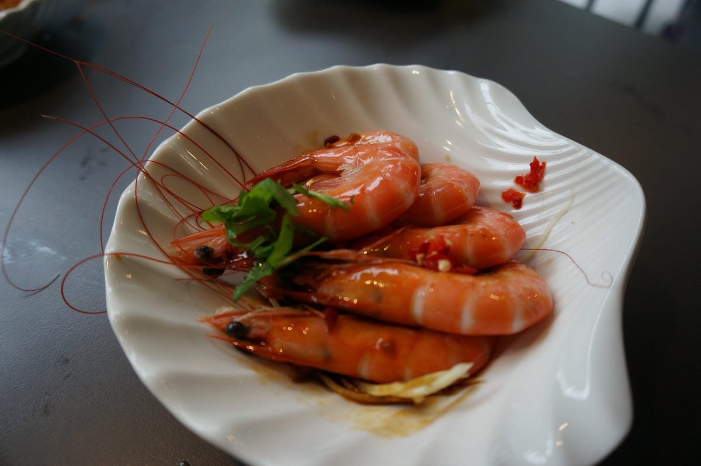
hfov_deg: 73.8
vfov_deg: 53.1
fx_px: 467
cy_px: 233
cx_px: 350
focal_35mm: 24
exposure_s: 1/160
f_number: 4
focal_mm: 16
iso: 320
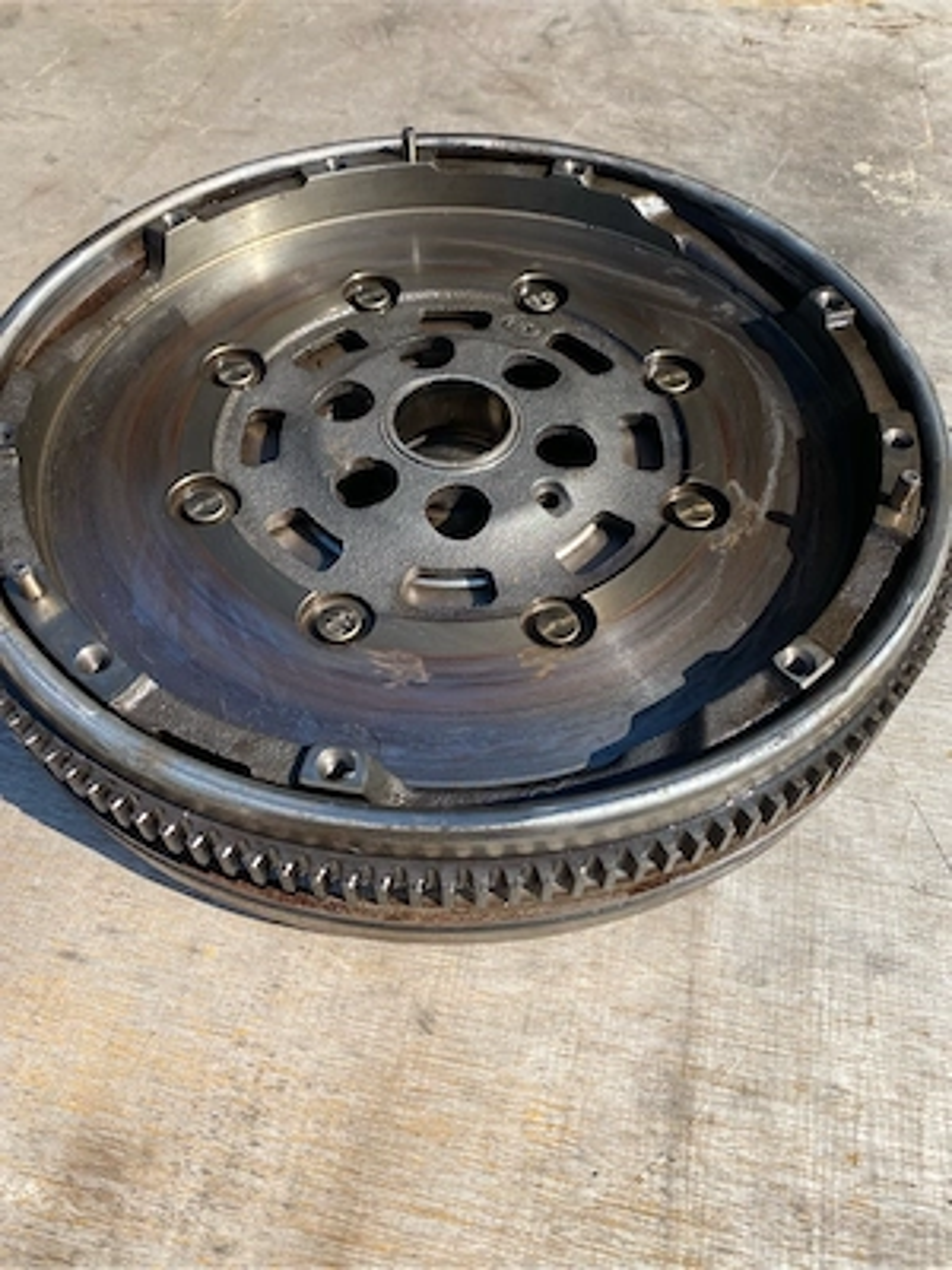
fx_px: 953
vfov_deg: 67.3
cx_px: 476
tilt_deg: -52.1
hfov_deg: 53.1
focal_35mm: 26
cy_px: 635
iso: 32
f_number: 1.8
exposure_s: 1/1808
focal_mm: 4.25
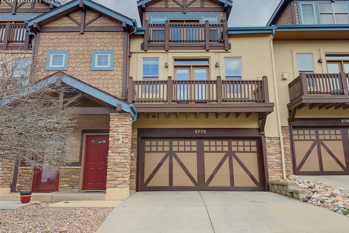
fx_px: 242
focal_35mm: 25
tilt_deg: +13.3
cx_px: 174
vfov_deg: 51.3
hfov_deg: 71.5
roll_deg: +1.5
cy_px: 115
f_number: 1.8
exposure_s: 1/421
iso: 80
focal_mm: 6.9
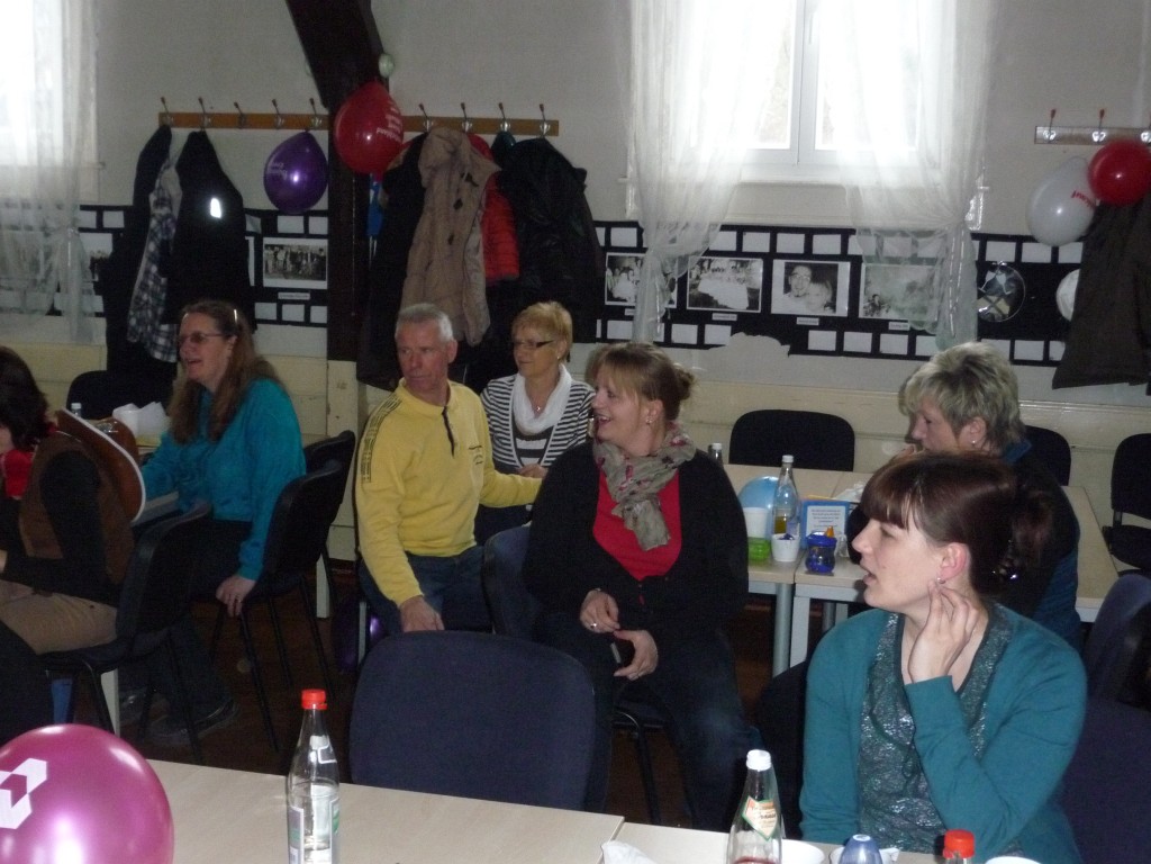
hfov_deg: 39.7
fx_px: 1596
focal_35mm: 48
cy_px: 432
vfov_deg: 30.3
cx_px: 576
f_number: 4.2
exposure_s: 1/30
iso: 500
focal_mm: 8
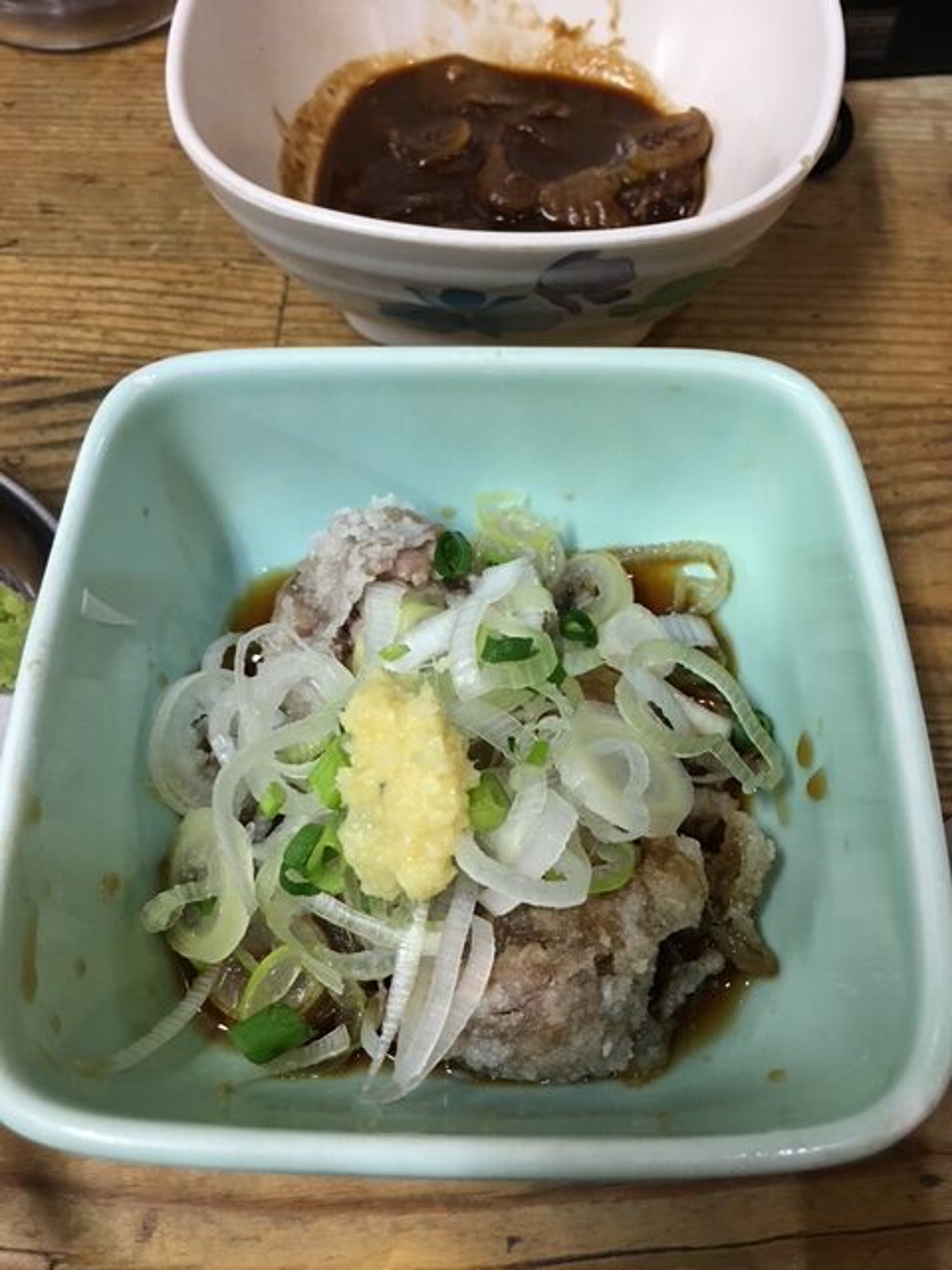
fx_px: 1063
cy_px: 635
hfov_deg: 48.2
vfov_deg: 61.7
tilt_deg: -60.6
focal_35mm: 29
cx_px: 476
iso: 100
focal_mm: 4.15
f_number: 2.2
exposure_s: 1/30
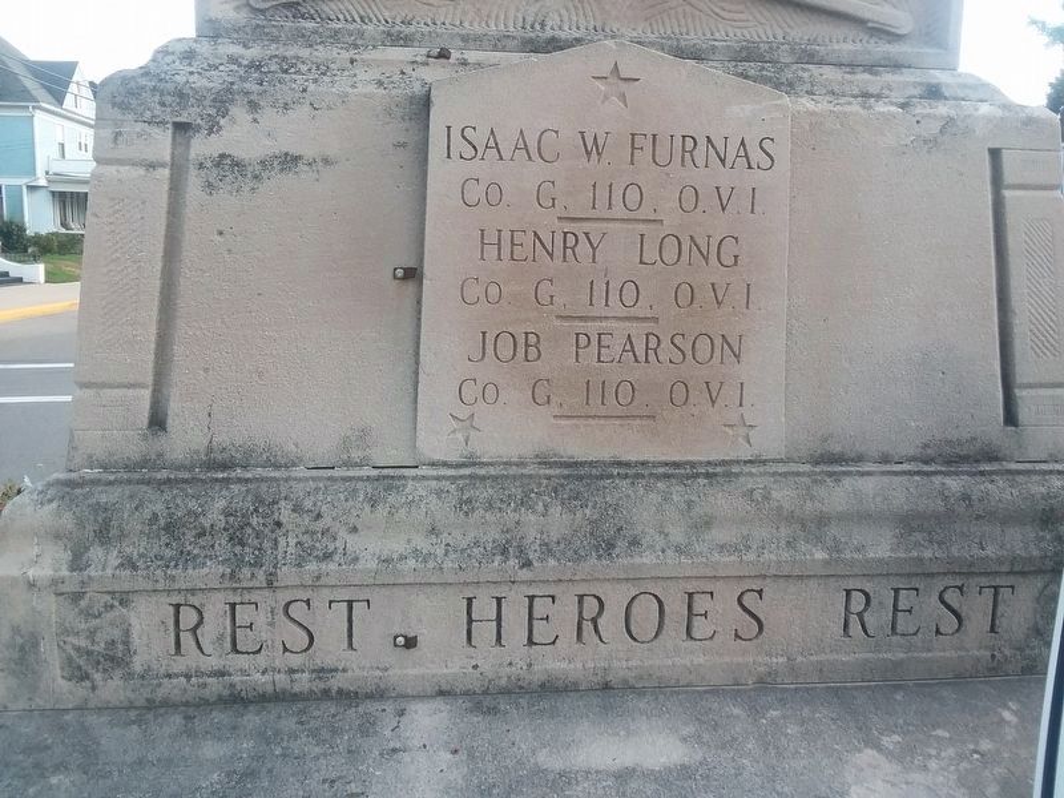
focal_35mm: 29
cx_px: 532
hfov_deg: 61.7
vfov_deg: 48.2
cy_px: 399
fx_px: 891
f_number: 1.9
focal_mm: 2.47
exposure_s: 1/270
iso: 40
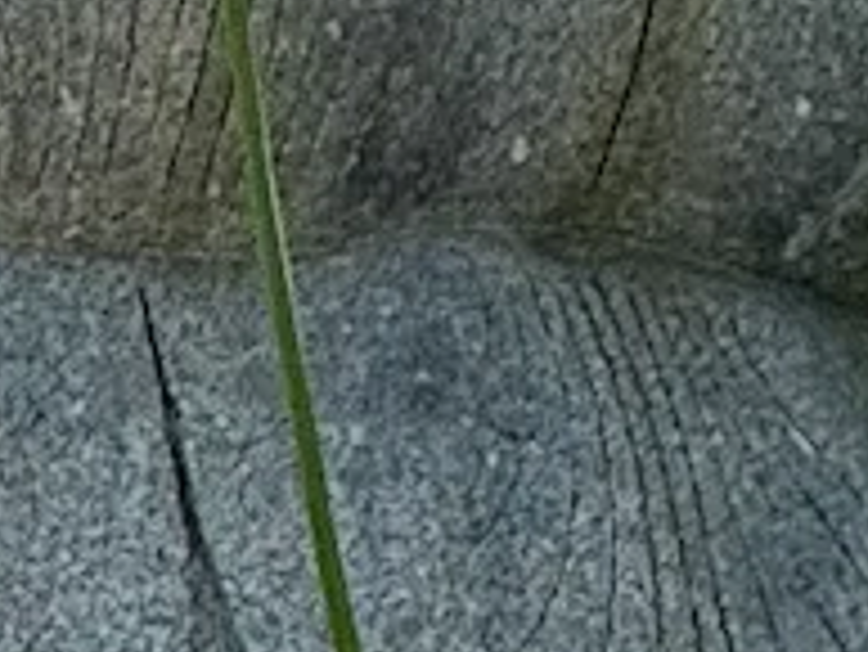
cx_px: -1111
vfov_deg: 1.2
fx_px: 31890
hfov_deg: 1.6
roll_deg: +0.7
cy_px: -2356
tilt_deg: +13.7
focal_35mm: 1271
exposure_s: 1/486
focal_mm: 15.66
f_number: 2.8
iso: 50
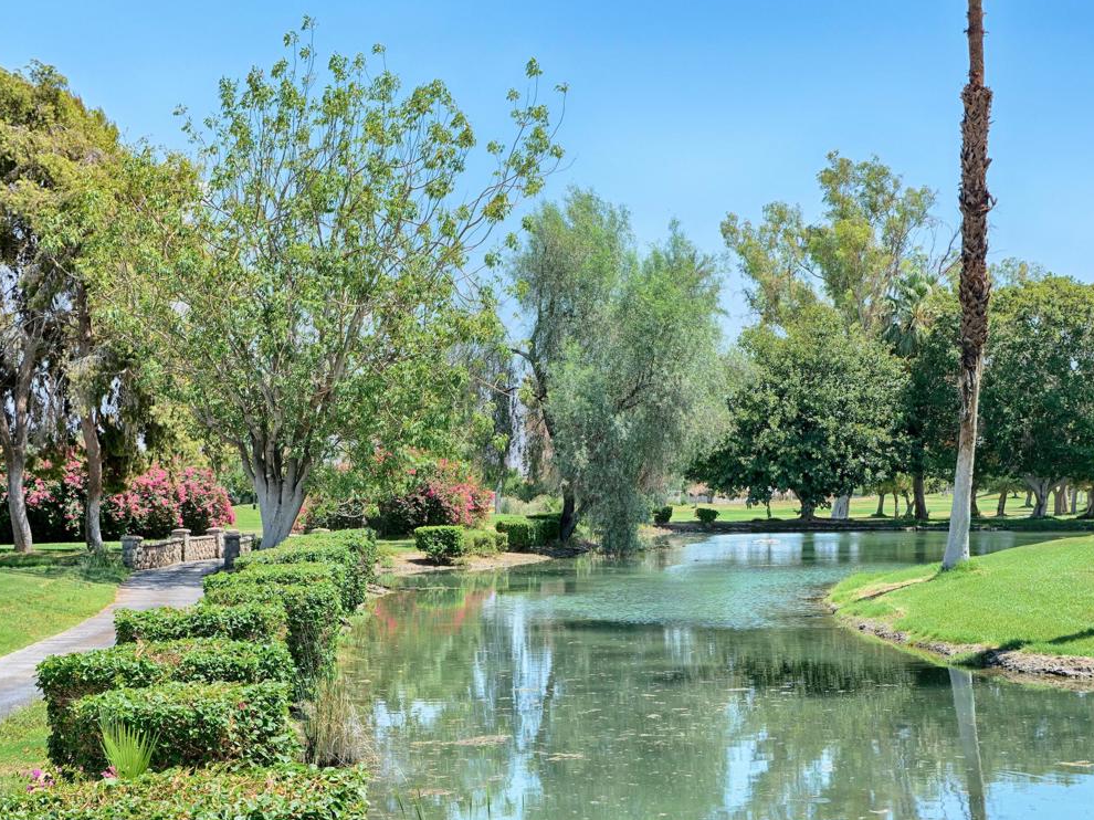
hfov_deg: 32.2
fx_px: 1896
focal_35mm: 60
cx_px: 539
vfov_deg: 24.4
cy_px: 423
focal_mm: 29
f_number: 6.3
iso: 200
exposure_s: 1/500
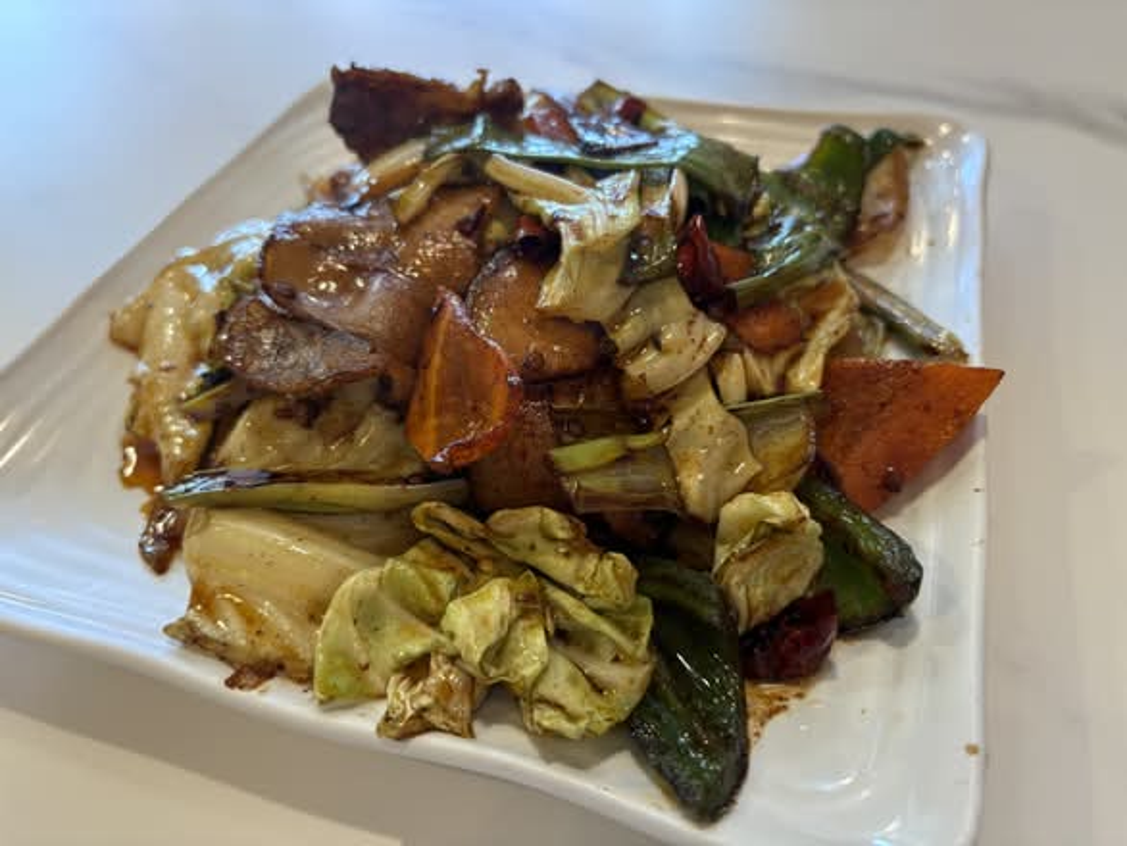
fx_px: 847
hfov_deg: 67.3
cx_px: 564
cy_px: 423
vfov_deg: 53.1
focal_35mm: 26
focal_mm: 5.96
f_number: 1.6
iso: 125
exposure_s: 1/60
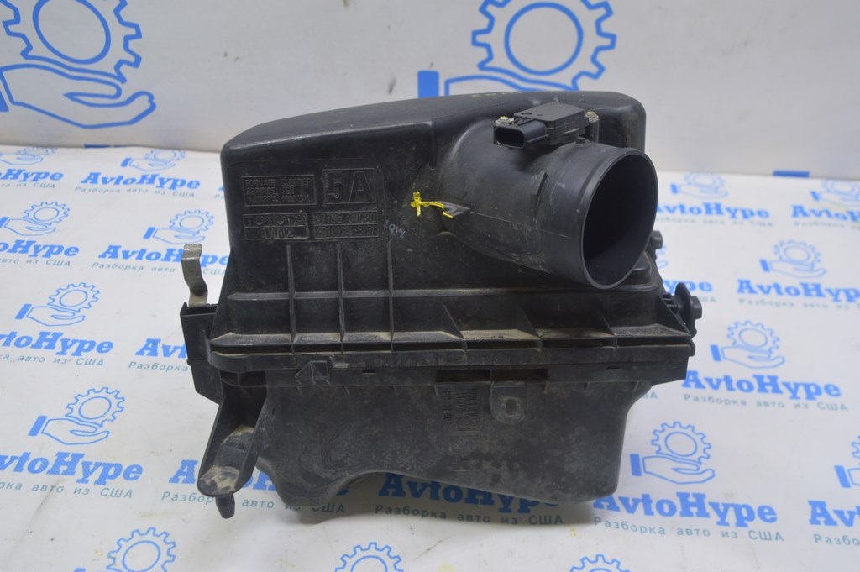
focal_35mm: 36
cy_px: 286
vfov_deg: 36.8
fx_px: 859
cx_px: 430
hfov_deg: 53.2
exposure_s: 1/20
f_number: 5.6
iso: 400
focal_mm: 24
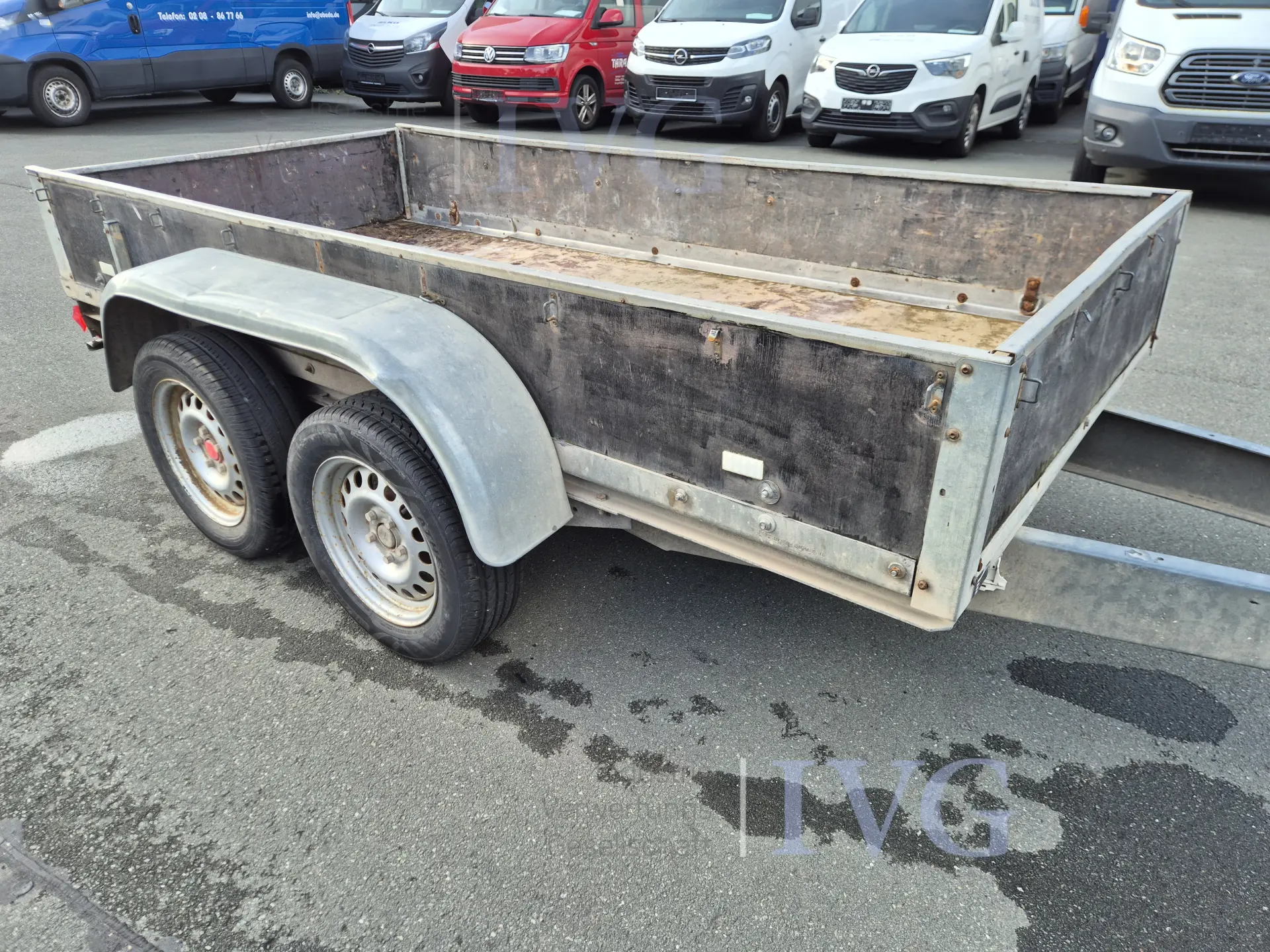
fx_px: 844
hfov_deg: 73.9
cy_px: 476
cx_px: 635
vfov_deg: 58.9
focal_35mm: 23
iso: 25
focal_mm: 5.4
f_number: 1.8
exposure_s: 1/263
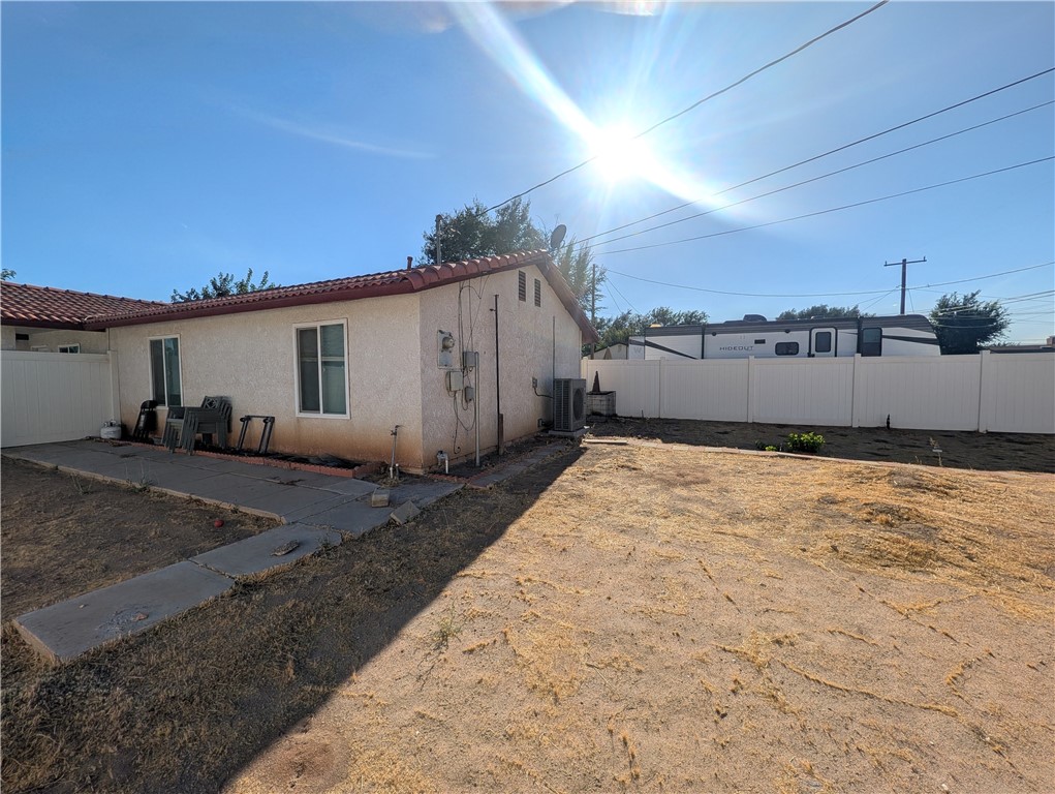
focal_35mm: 12
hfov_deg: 110.5
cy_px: 397
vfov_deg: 94.6
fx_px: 366
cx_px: 528
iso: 54
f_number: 1.7
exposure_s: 1/11765
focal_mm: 2.02
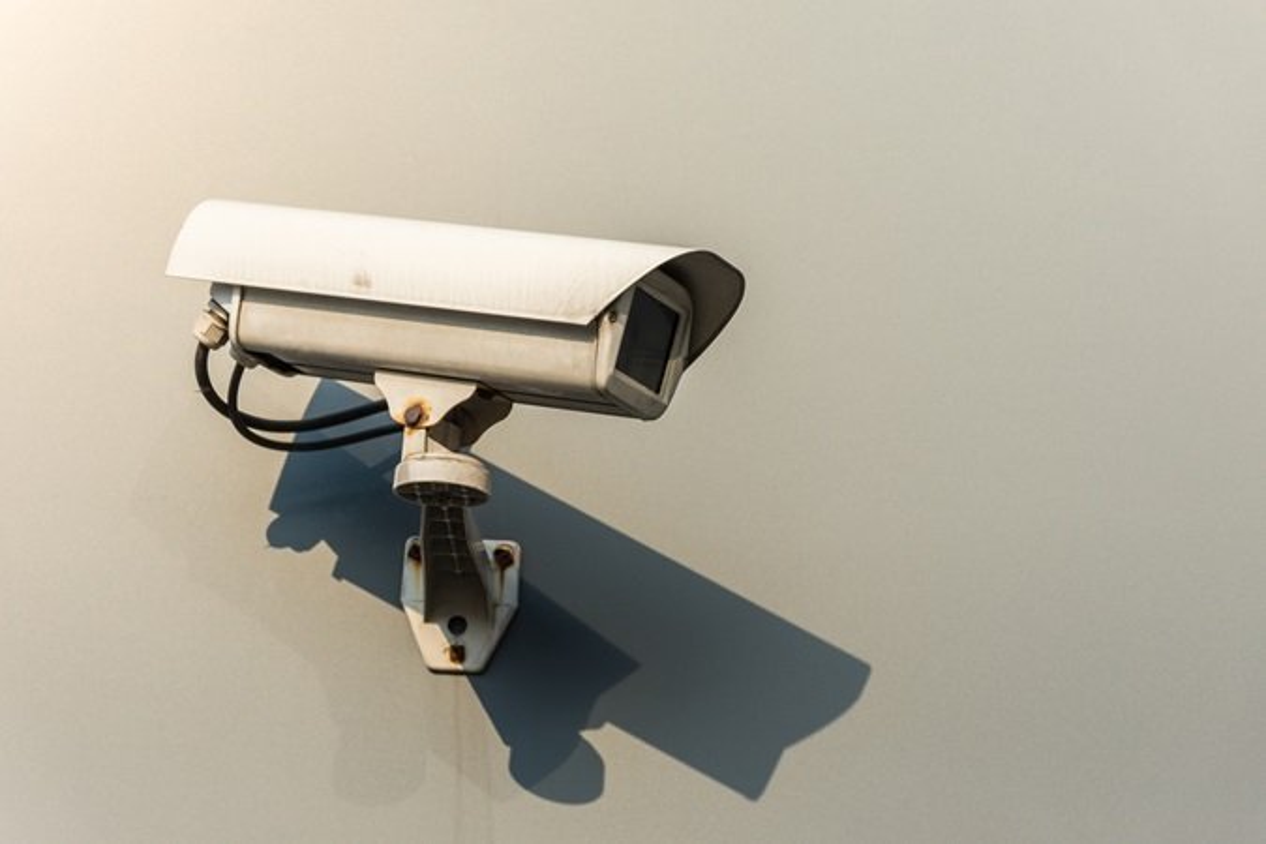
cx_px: 633
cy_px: 422
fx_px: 4220
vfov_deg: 11.4
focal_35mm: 120
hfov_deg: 17.1
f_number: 5.6
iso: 100
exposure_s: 1/400
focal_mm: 80
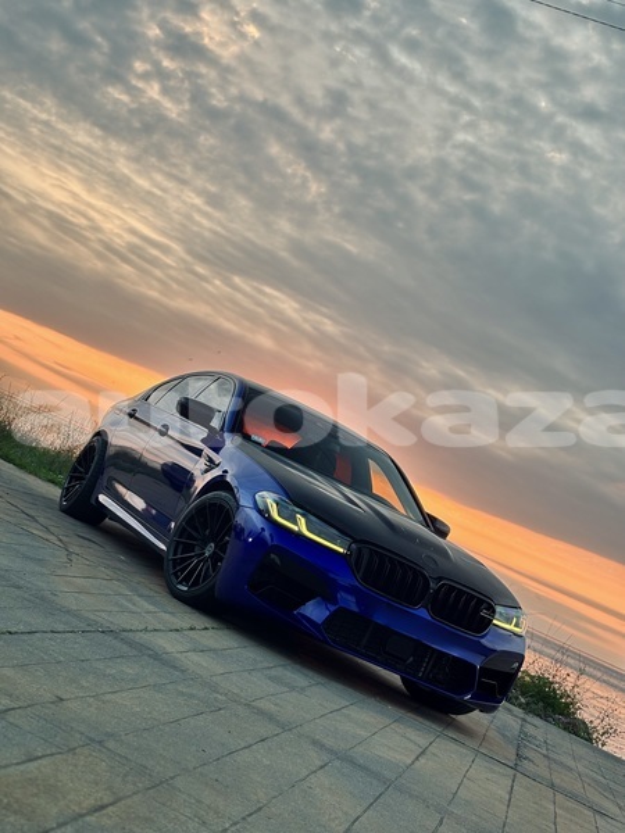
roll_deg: -23.7
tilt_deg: +4.9
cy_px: 416
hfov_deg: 28.0
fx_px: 1252
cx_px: 312
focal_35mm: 52
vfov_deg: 36.8
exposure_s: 1/60
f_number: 1.6
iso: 80
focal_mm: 5.96
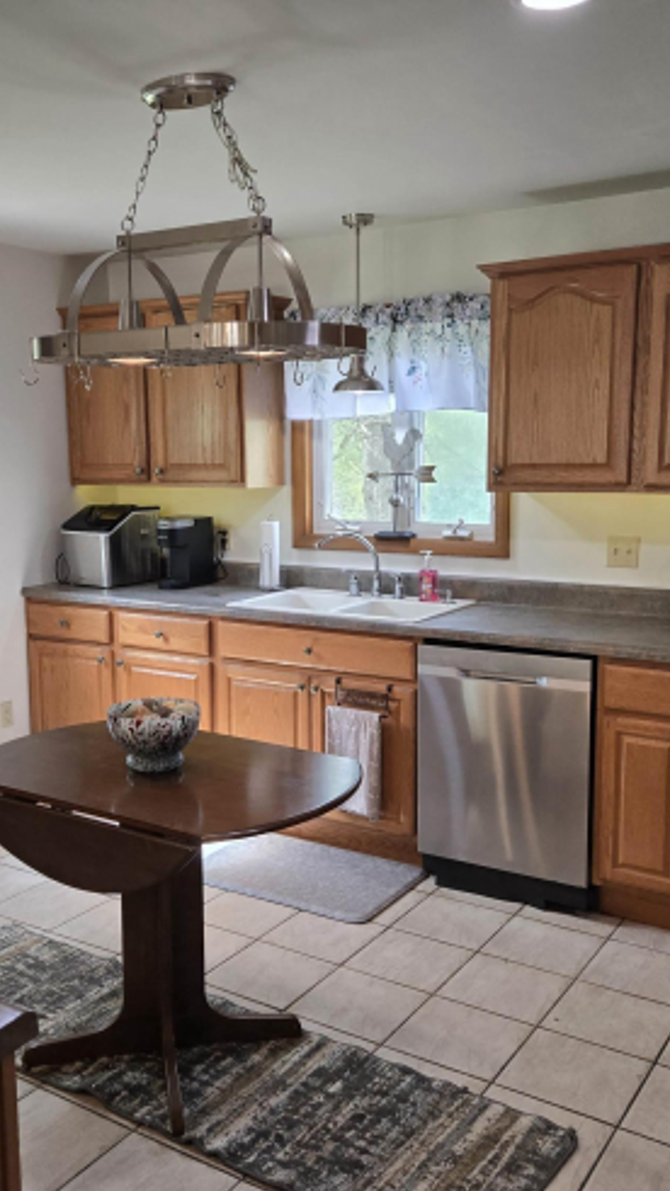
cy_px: 602
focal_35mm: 34
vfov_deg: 58.0
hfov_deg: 34.6
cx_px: 297
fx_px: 1074
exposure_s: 1/120
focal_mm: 5.4
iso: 125
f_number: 1.8
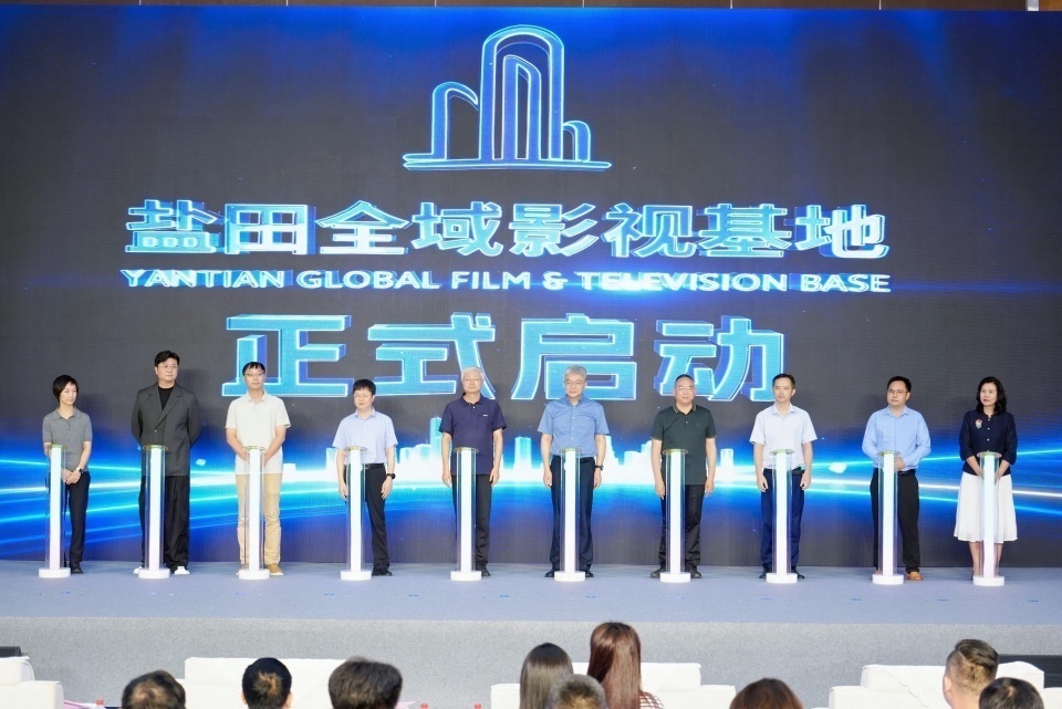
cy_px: 354
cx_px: 531
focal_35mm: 65
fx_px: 1918
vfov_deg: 20.9
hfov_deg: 30.9
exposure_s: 1/80
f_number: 4
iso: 640
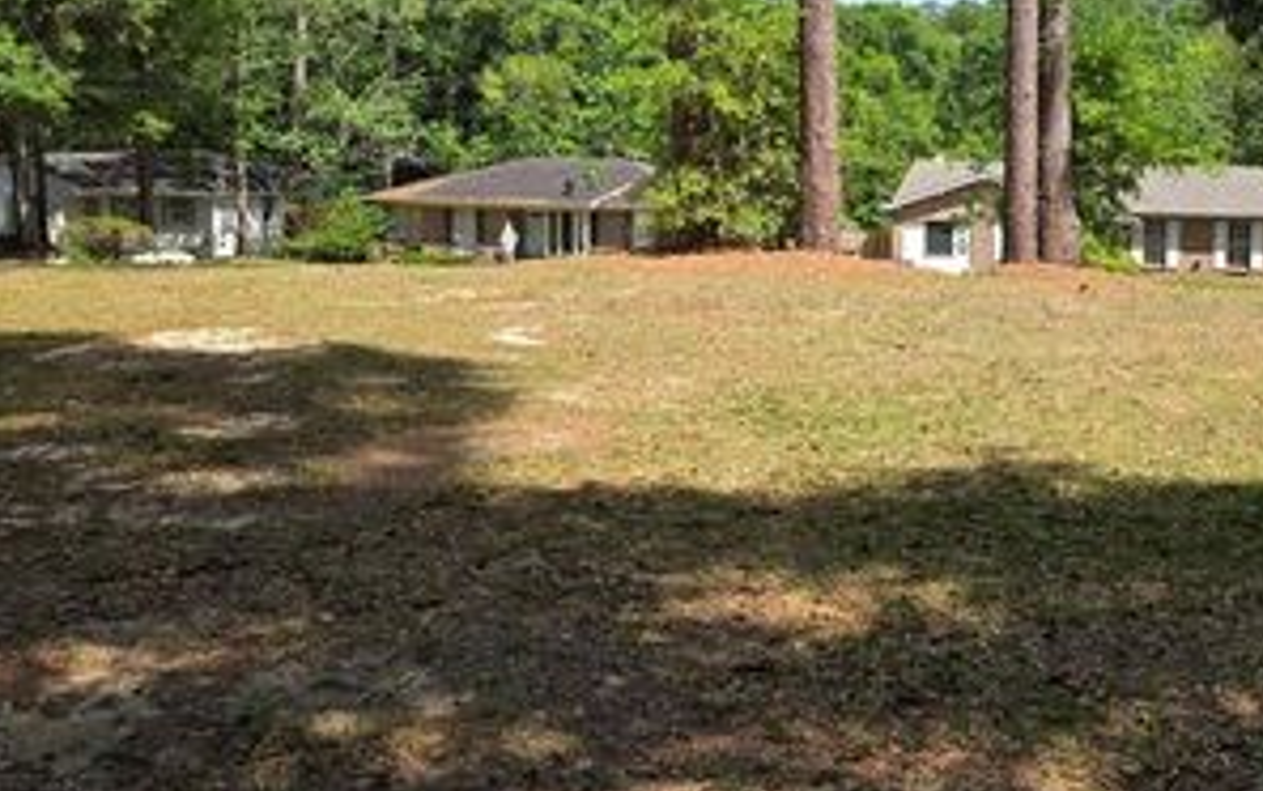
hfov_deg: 47.1
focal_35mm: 41
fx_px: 1412
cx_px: 876
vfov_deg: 31.0
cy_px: 240
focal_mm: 6.3
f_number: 1.7
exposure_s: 1/3291
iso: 80
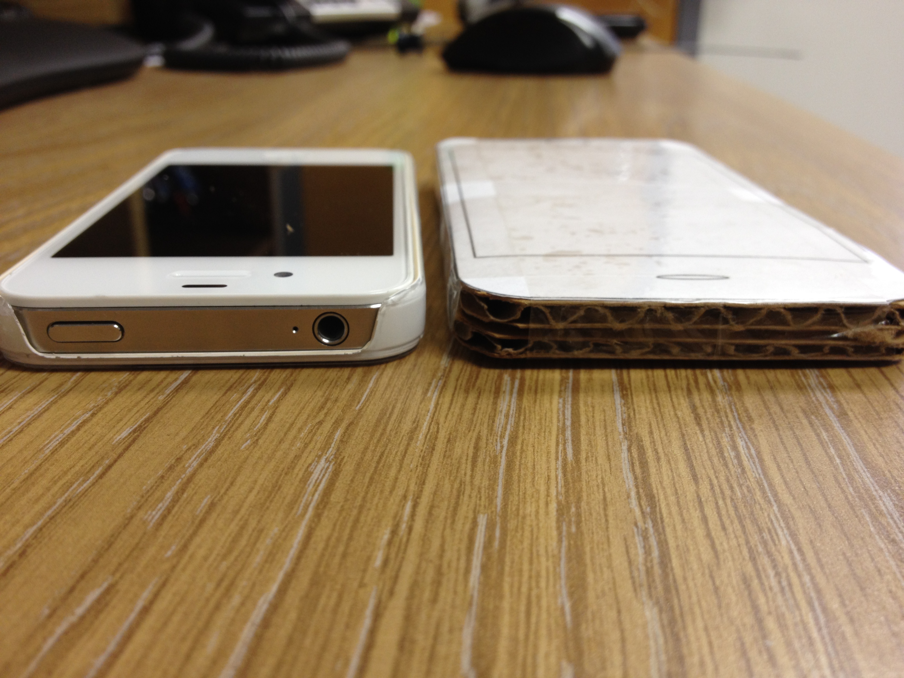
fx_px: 914
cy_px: 339
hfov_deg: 52.6
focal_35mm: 35
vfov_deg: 40.7
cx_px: 452
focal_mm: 4.28
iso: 64
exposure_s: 1/24
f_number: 2.4
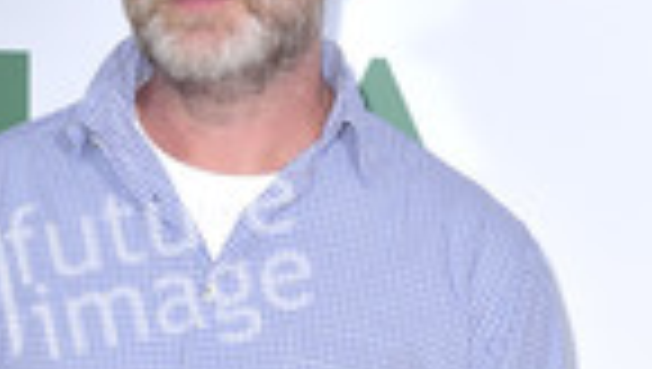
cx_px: 214
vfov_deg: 6.0
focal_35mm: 202
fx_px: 3497
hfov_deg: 10.6
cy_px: 508
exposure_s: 1/320
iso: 500
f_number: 6.3
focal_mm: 70
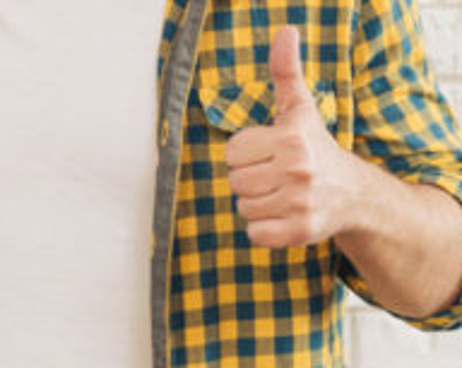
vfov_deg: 6.1
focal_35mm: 251
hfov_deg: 7.1
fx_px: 3427
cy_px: -12
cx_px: -753
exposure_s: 1/160
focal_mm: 50
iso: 400
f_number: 4
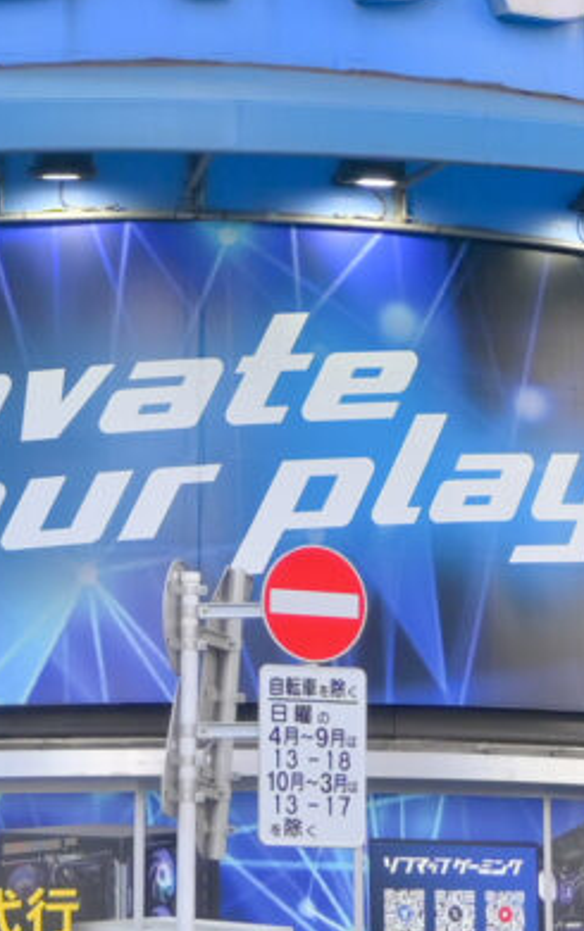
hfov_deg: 8.2
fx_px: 4067
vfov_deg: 12.8
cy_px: -168
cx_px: 424
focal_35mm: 160
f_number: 3.5
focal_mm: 16
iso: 100
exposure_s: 1/320
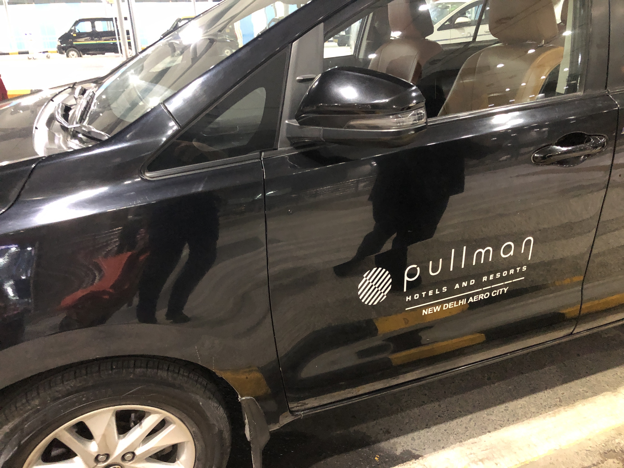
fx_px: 505
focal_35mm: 28
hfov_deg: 63.4
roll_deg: +0.6
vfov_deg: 49.7
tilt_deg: -23.0
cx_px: 312
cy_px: 234
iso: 100
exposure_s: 1/4
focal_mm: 3.99
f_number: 1.8
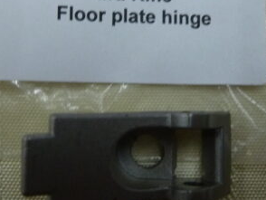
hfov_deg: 37.4
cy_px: 68
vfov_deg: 28.4
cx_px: 109
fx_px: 392
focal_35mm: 51
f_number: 3.3
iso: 320
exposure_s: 1/30
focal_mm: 4.1
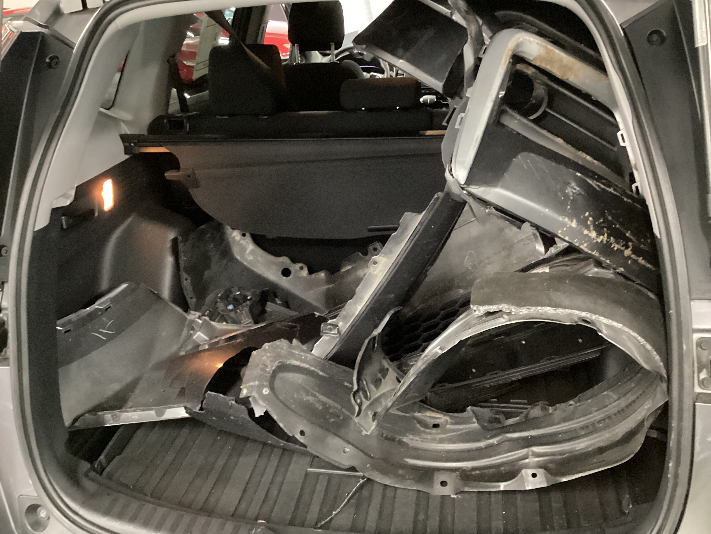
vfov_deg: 45.4
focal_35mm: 31
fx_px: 637
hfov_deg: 58.4
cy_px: 267
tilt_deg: -26.5
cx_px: 356
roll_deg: +3.3
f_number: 2.4
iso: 800
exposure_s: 1/17
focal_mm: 3.3
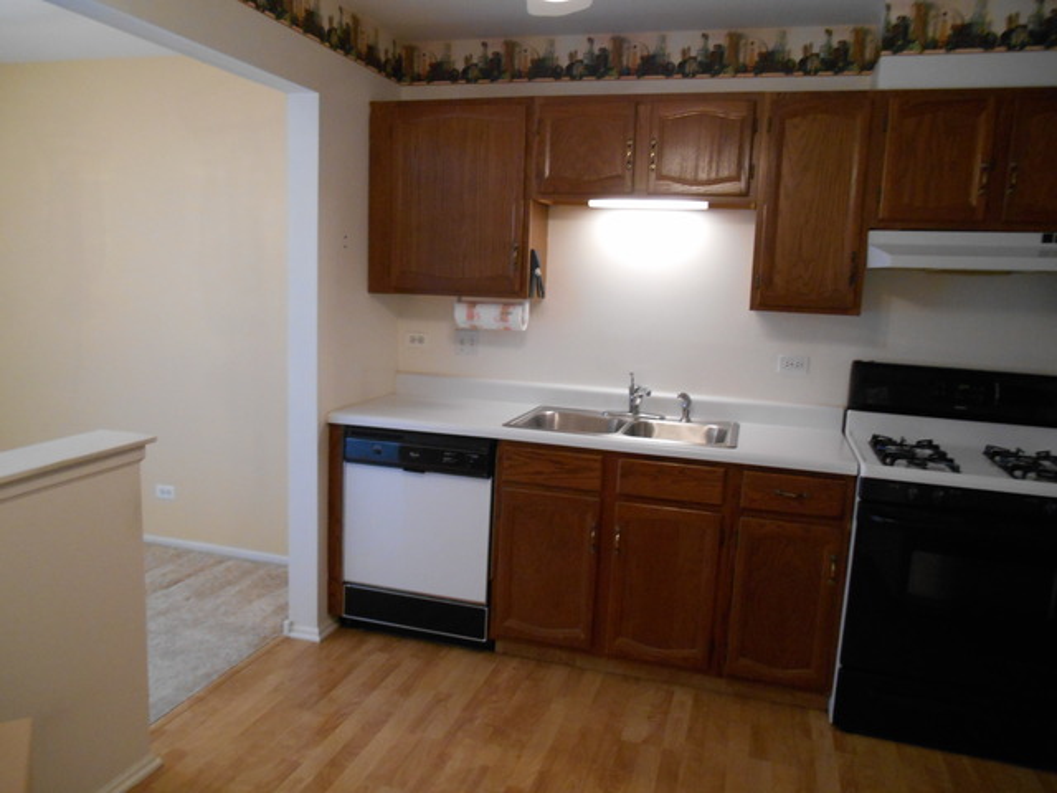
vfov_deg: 53.1
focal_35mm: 26
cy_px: 396
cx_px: 528
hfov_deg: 67.3
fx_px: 794
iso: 360
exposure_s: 1/30
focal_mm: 4.7
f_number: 3.4
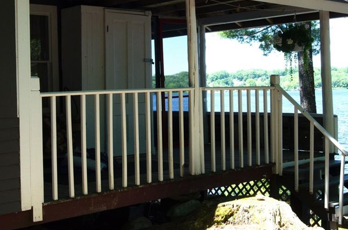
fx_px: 588
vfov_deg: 22.1
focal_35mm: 61
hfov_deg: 33.0
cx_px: 165
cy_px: 86
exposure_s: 1/200
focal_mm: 30
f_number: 18
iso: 1250
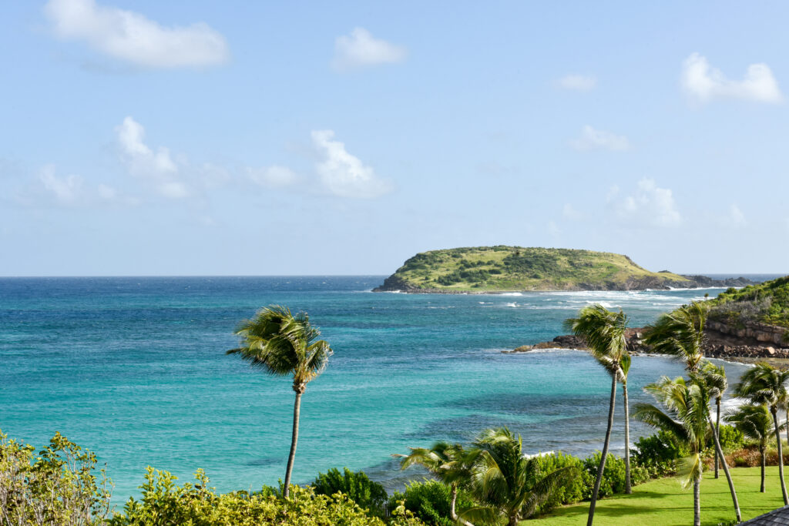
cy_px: 263
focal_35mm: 56
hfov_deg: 35.6
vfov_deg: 24.2
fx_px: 1227
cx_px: 394
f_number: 16
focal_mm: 56
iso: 400
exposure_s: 1/400
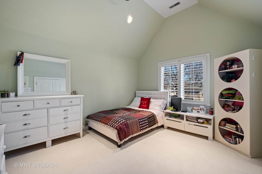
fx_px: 109
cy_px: 87
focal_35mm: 15
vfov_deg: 77.3
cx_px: 131
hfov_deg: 100.4
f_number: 8
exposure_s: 1/4
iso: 800
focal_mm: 10
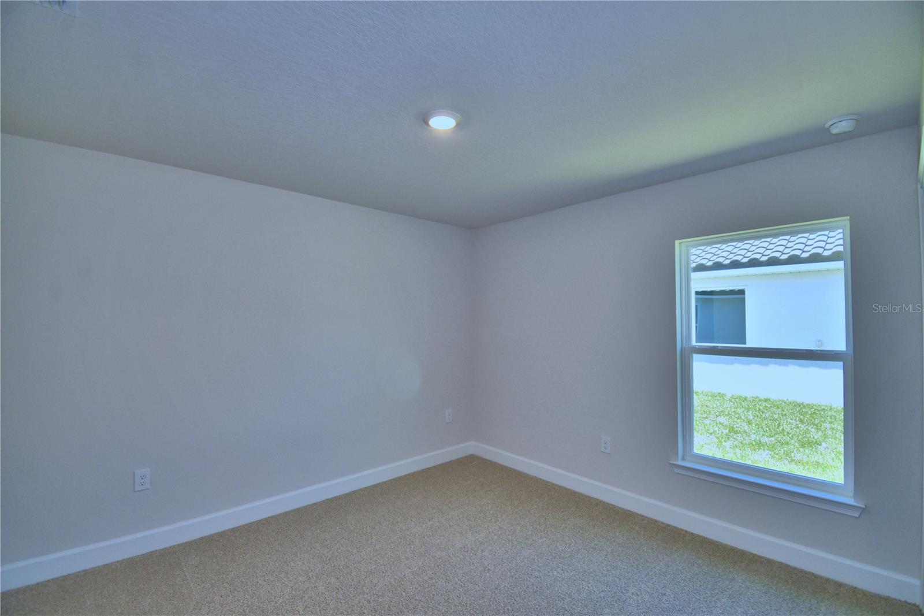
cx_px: 462
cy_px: 308
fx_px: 385
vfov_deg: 77.3
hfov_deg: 100.4
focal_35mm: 15
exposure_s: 1/60
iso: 140
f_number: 4.5
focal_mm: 10
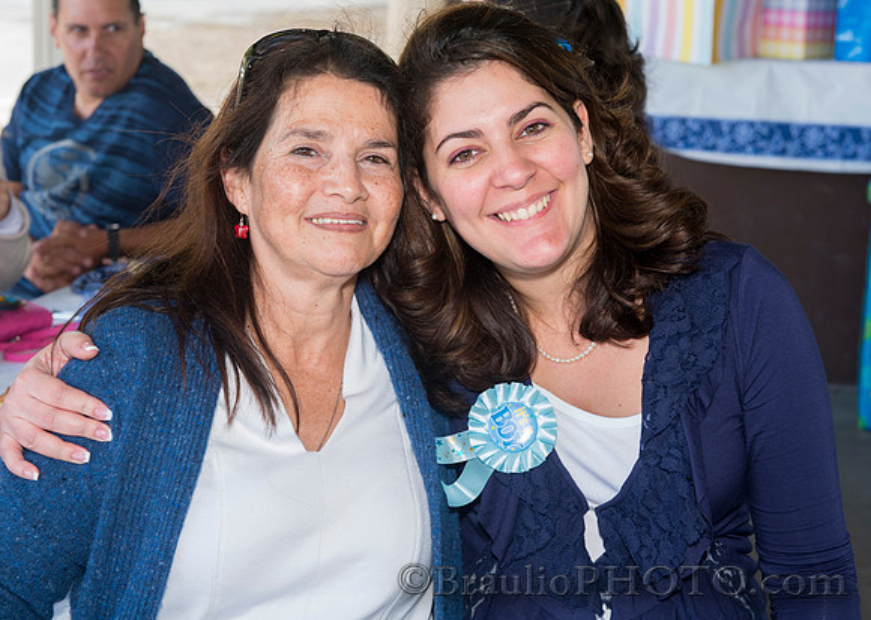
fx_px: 1828
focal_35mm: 74
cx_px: 423
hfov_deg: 26.8
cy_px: 254
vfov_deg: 19.2
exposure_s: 1/60
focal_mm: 60
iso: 250
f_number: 6.3
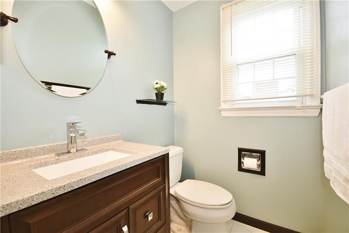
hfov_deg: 100.4
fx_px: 145
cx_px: 174
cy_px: 116
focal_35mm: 15
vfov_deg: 77.3
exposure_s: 1/125
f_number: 4
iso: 800
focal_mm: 10
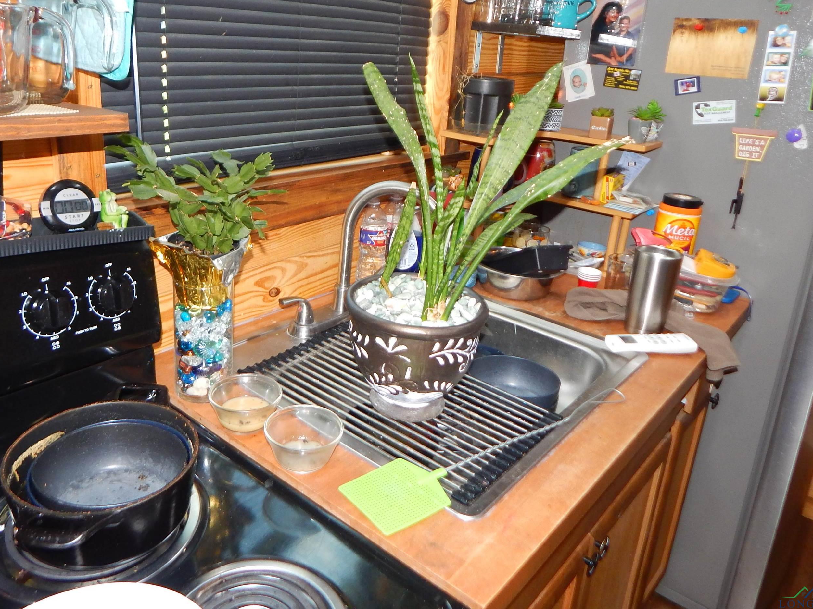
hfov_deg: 65.0
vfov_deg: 51.0
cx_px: 351
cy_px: 240
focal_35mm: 27
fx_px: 634
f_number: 3
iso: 200
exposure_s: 1/30
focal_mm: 4
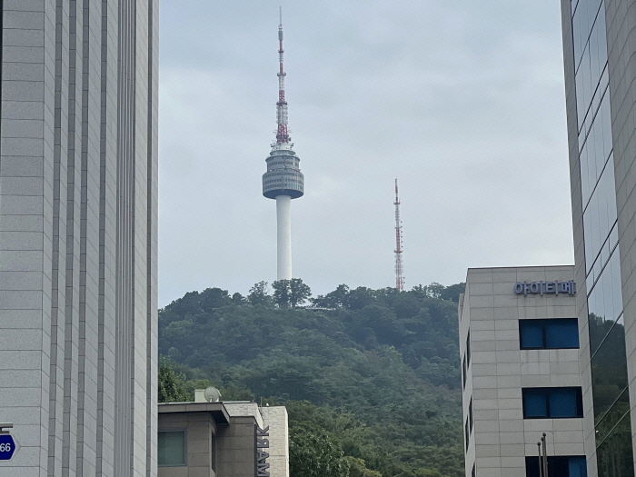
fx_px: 1415
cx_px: 318
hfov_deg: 25.3
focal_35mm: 77
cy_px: 238
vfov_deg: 19.1
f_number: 2.8
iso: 32
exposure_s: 1/652
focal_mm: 9
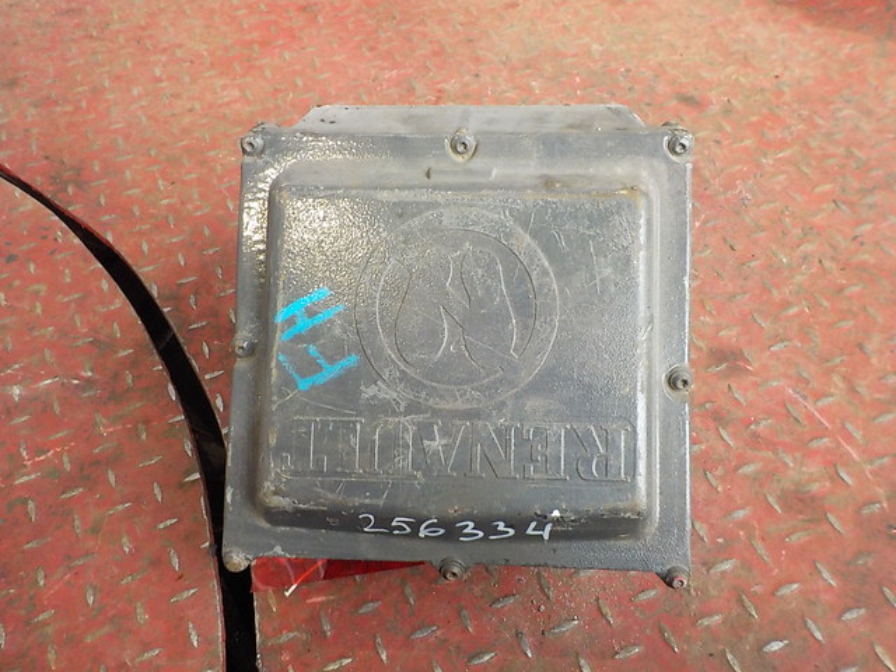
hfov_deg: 60.0
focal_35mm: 30
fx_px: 777
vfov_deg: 46.8
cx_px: 448
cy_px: 336
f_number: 3.3
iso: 400
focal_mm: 4.1
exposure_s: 1/30
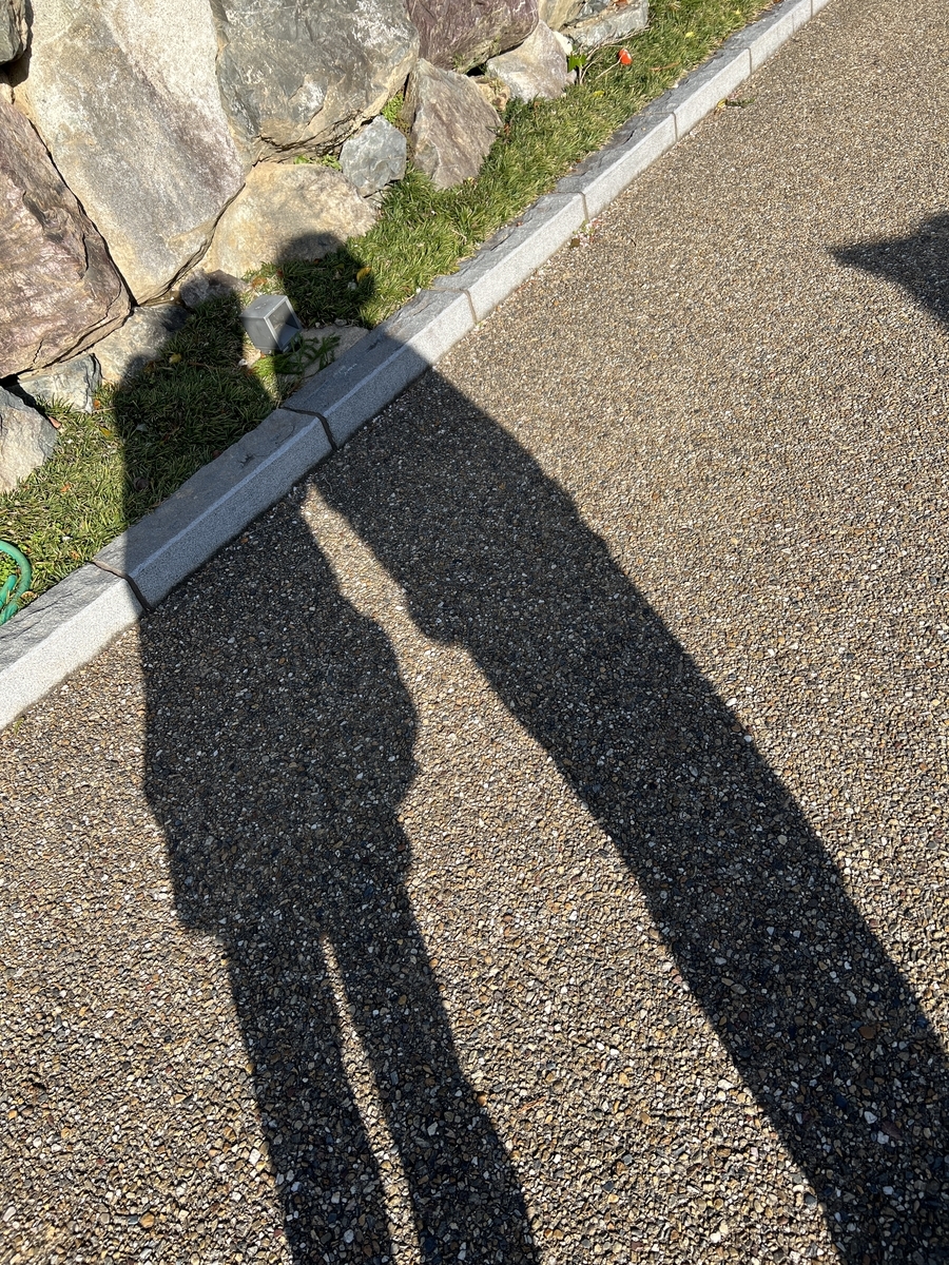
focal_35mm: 26
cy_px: 632
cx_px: 474
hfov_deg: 53.1
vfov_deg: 67.3
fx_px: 950
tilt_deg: -46.2
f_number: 1.5
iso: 50
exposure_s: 1/2008
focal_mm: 5.7
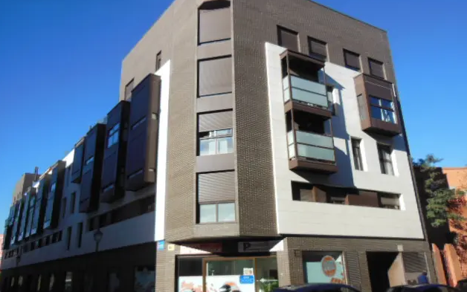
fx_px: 344
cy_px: 157
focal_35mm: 27
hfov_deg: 68.4
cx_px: 231
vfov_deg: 46.0
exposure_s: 1/800
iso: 125
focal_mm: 4.5
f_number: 3.5
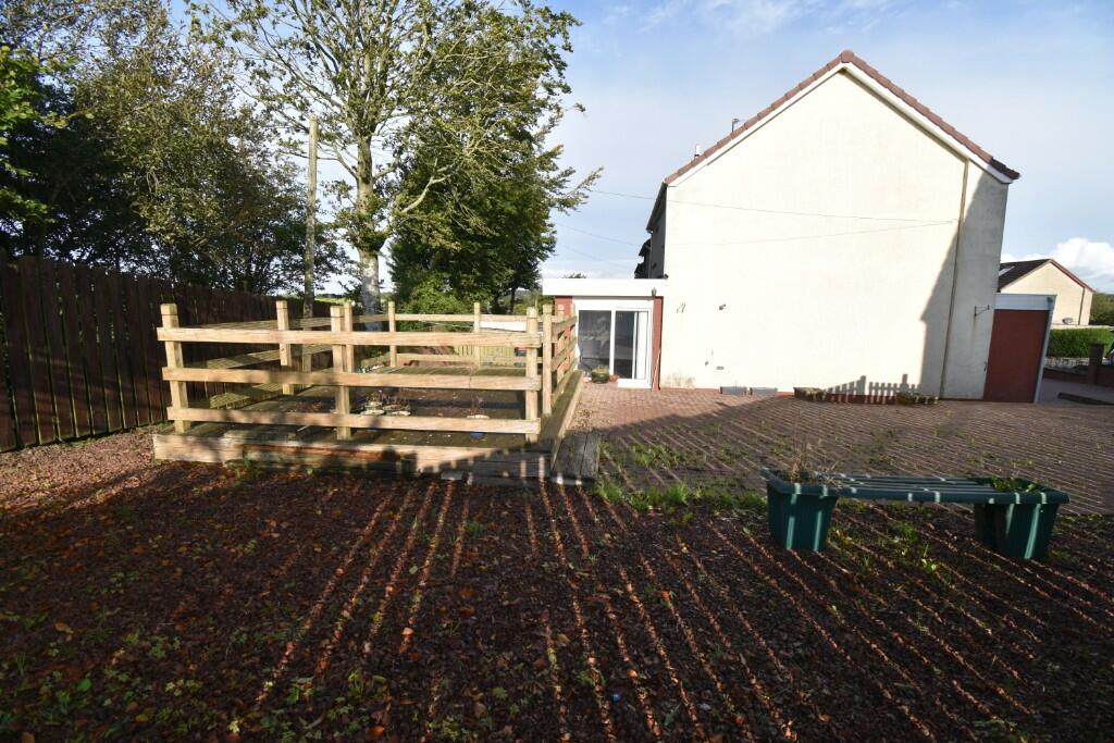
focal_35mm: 15
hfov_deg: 100.4
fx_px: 464
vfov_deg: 77.3
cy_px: 372
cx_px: 557
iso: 160
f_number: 8
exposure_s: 1/250
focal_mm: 10
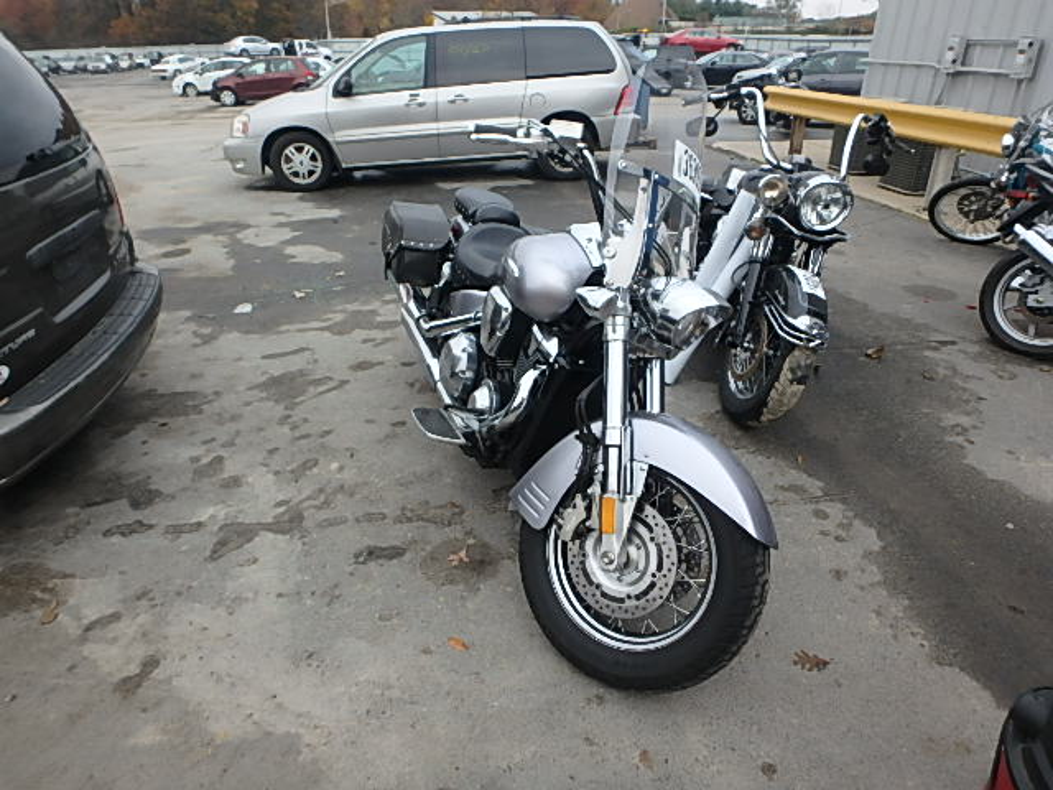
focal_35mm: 21
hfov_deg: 79.0
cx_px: 526
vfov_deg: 63.4
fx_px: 639
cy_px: 395
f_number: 3.5
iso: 125
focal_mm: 3.7
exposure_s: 1/100
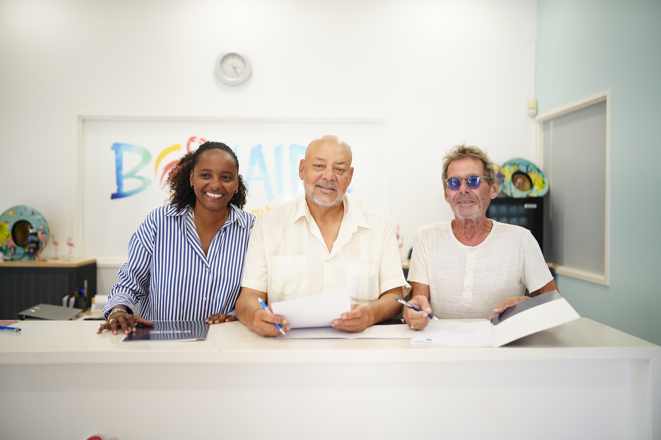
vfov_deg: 37.8
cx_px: 330
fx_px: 642
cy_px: 220
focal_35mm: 35
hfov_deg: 54.4
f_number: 1.4
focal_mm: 35
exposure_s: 1/112
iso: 320
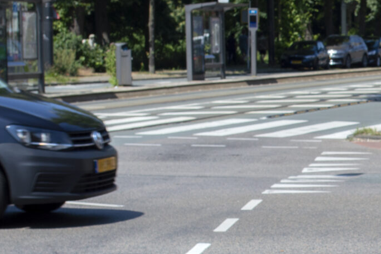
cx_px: 580
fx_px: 2082
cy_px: 260
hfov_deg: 10.1
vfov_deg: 6.9
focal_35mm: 197
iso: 100
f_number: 8
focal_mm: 35
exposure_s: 1/320
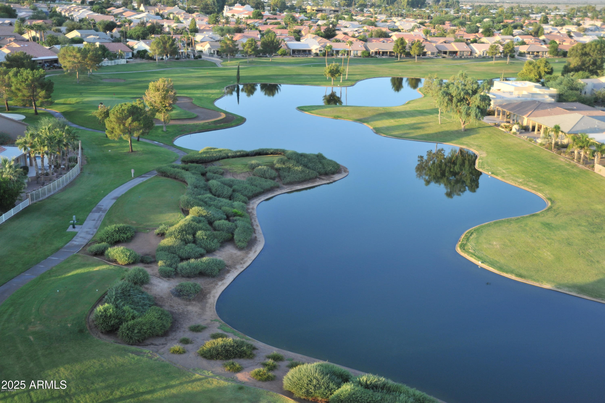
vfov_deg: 31.9
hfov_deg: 46.4
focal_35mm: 42
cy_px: 202
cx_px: 302
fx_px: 705
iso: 640
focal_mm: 42
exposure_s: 1/800
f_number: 4.5
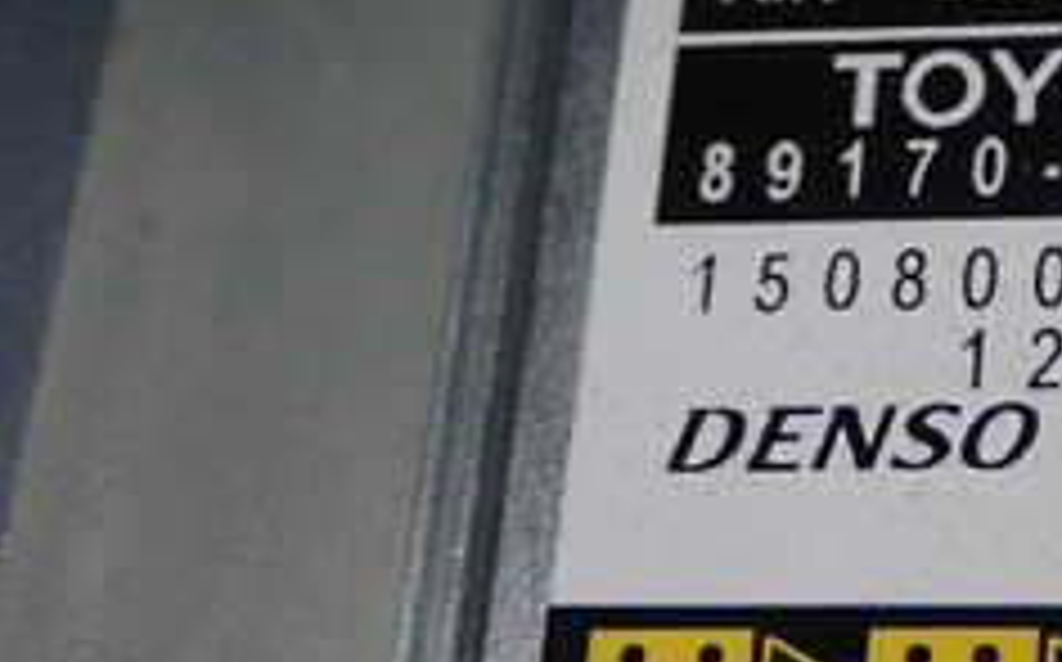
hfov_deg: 15.1
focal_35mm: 135
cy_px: 68
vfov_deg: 9.6
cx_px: 1130
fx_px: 3904
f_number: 9
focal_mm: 9.01
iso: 200
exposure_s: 1/50
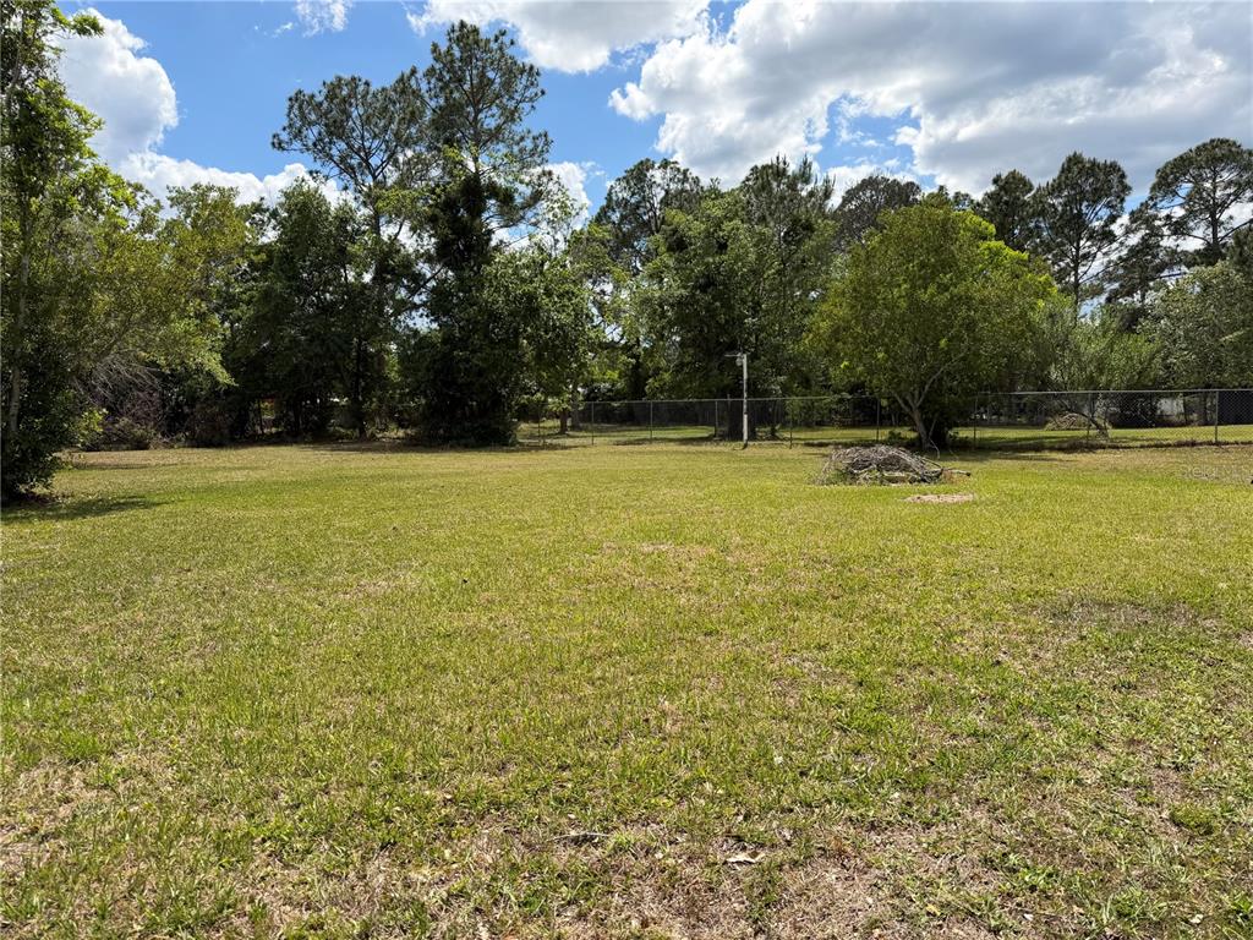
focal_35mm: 24
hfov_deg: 71.6
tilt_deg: -2.6
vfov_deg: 56.8
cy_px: 470
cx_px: 626
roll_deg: +0.8
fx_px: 869
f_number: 1.78
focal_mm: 6.76
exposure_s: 1/4167
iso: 80
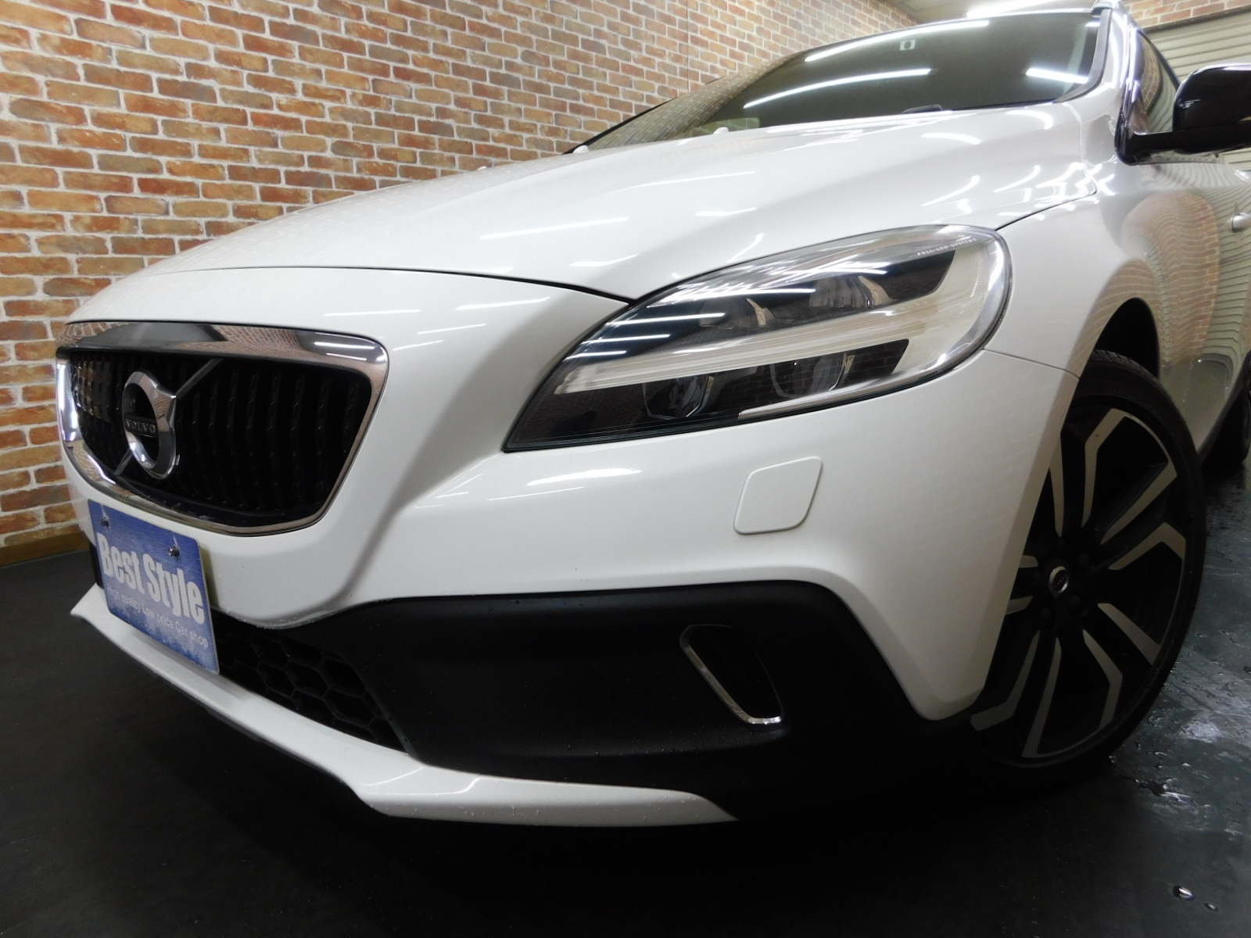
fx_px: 831
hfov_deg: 73.9
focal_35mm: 23
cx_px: 626
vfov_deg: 58.9
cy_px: 469
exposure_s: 1/30
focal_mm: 4
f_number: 3
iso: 160
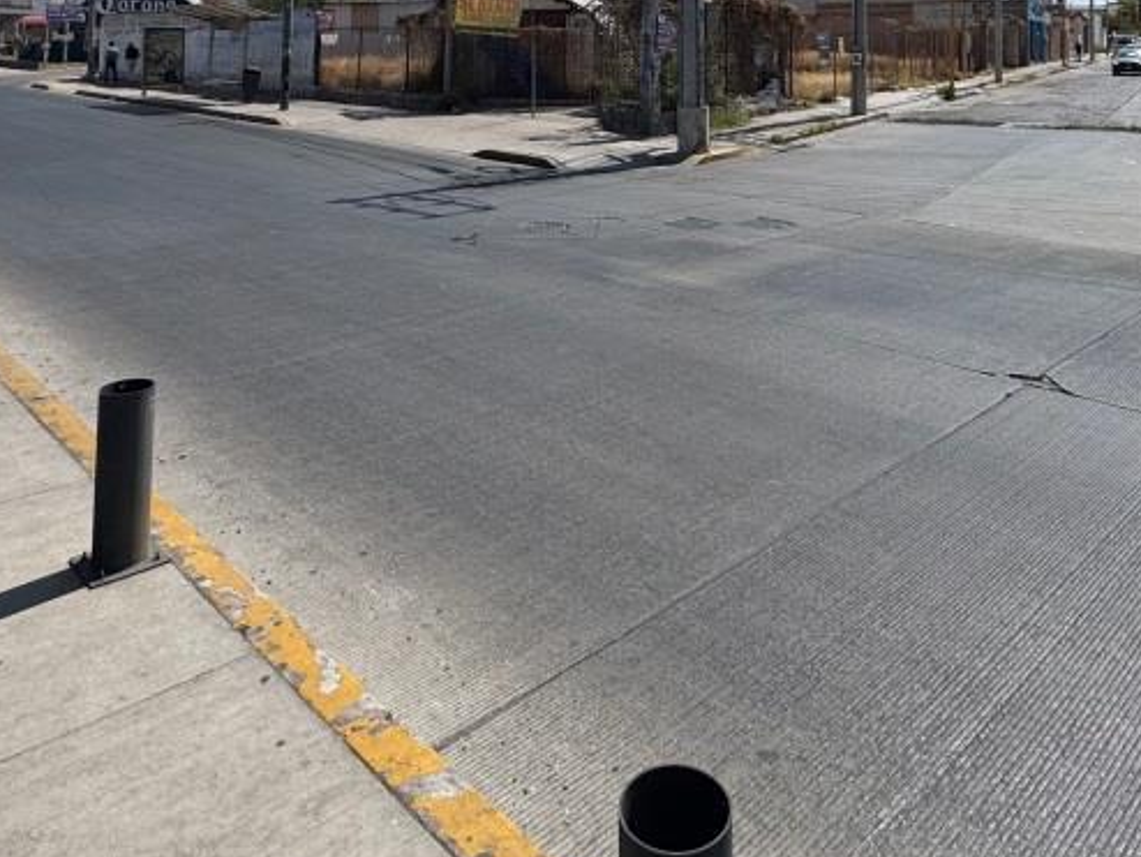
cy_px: -2
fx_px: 956
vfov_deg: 41.8
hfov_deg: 61.4
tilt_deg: +4.1
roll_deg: +0.0
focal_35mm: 29
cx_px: 640
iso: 50
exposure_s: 1/4132
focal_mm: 2.22
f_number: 2.2
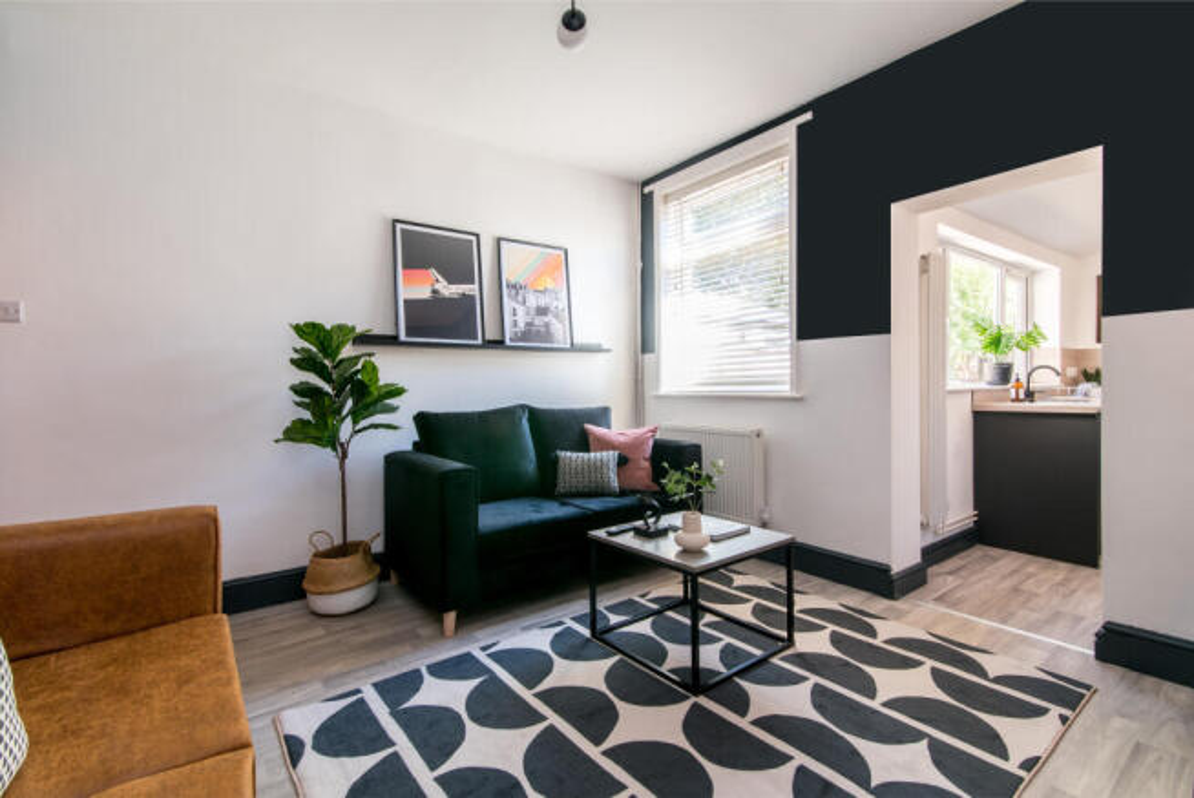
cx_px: 597
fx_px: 531
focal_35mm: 16
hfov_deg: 96.7
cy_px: 399
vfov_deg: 73.8
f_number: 14
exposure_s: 1/2.5
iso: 100
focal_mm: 16
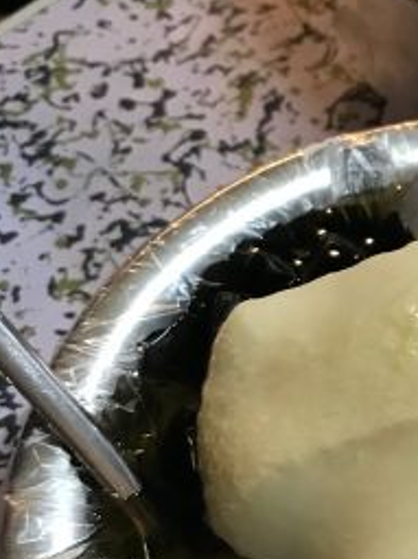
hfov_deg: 17.9
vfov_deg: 25.2
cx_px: 546
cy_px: 390
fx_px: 1241
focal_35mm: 77
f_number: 1.8
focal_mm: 3.99
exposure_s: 1/17
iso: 64
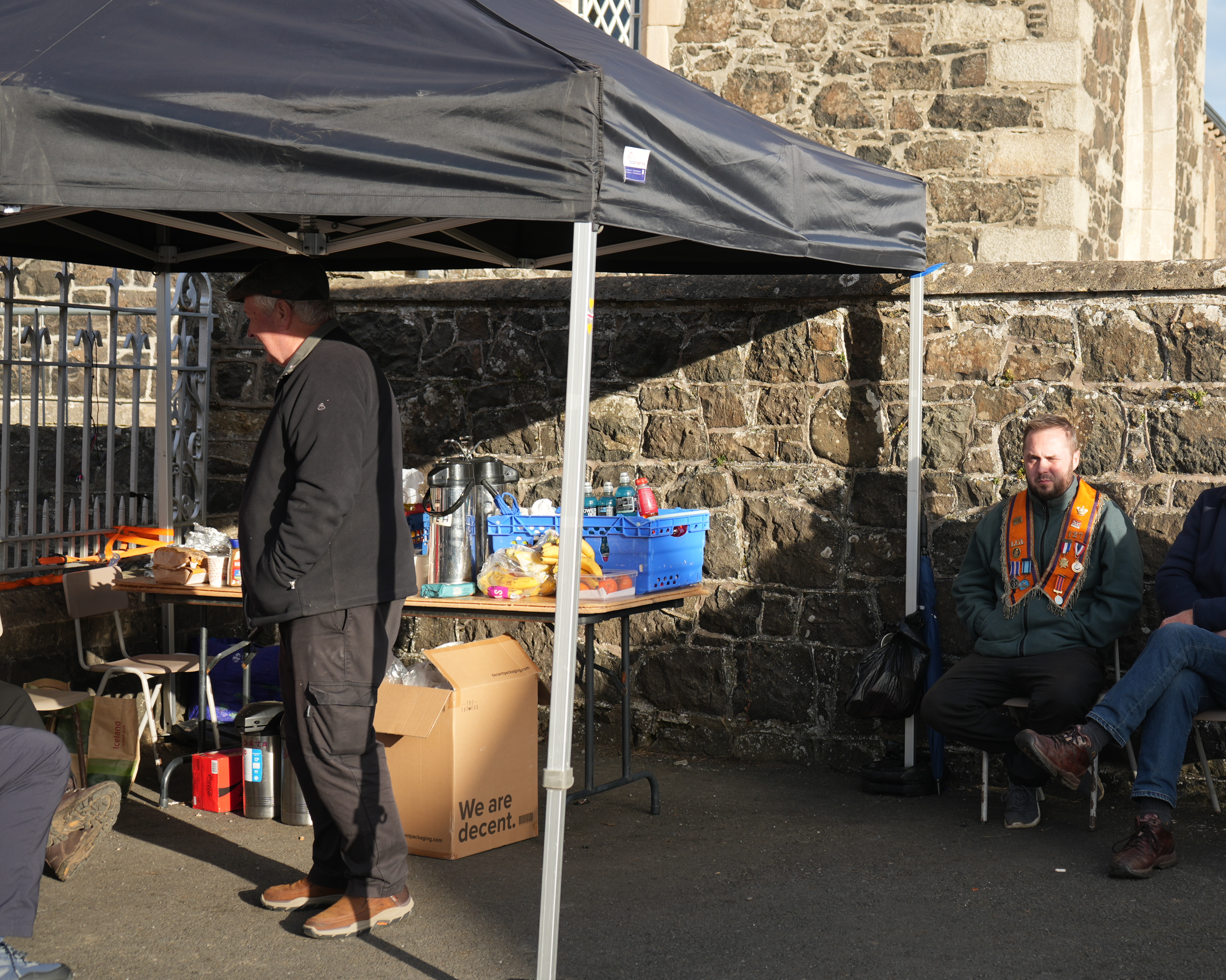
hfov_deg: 31.6
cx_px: 856
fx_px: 2141
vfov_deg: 25.8
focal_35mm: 59
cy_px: 414
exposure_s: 1/250
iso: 100
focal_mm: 45
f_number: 5
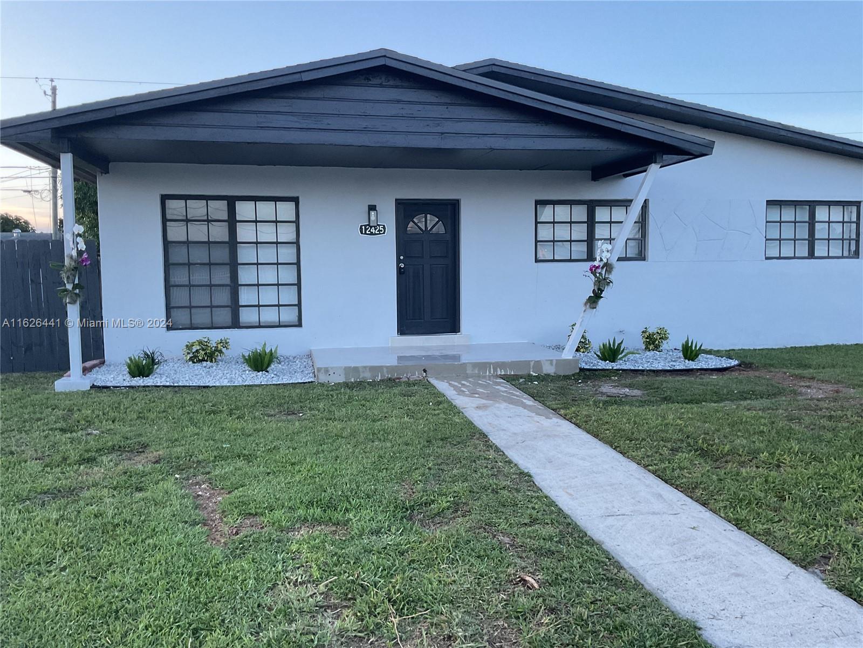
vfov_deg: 48.2
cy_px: 324
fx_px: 723
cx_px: 432
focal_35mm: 29
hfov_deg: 61.7
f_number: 1.8
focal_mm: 3
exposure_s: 1/60
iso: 64
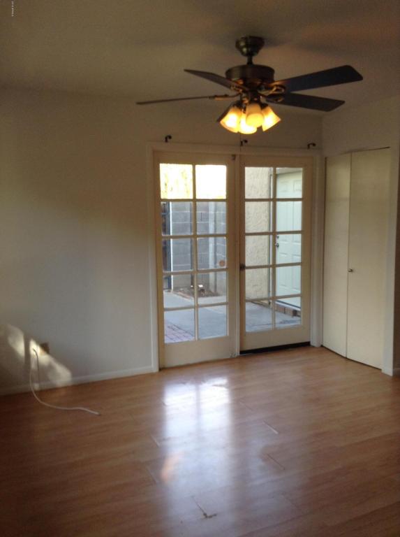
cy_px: 268
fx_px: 510
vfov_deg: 55.4
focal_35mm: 33
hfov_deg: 42.8
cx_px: 200
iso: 40
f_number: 2.4
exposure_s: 1/60
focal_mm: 3.3
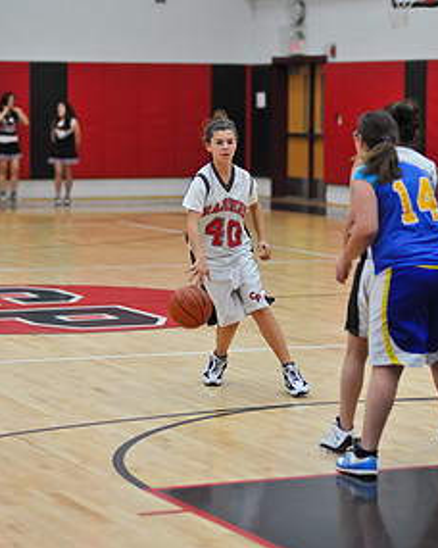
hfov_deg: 12.2
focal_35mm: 126
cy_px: 262
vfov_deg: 15.3
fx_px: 2042
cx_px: 224
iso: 900
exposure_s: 1/500
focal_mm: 85
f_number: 2
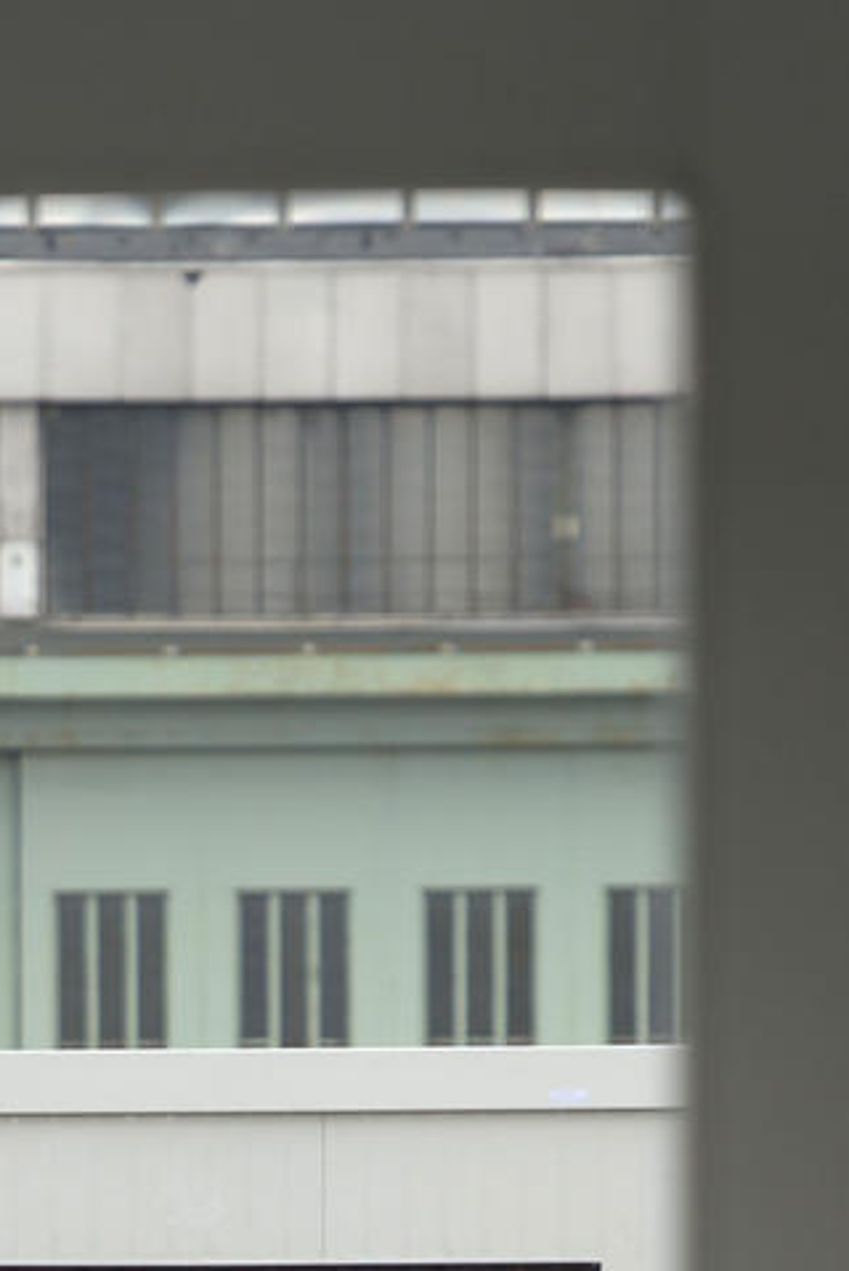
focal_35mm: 541
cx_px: -106
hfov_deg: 2.5
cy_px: 2099
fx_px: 19109
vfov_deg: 3.8
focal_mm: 135
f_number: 3.2
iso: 160
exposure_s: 1/1000
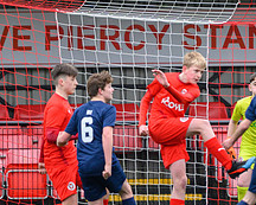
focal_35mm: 1431
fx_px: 10847
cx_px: 142
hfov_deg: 1.4
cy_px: 165
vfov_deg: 1.1
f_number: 3.2
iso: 2000
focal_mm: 400
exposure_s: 1/1000
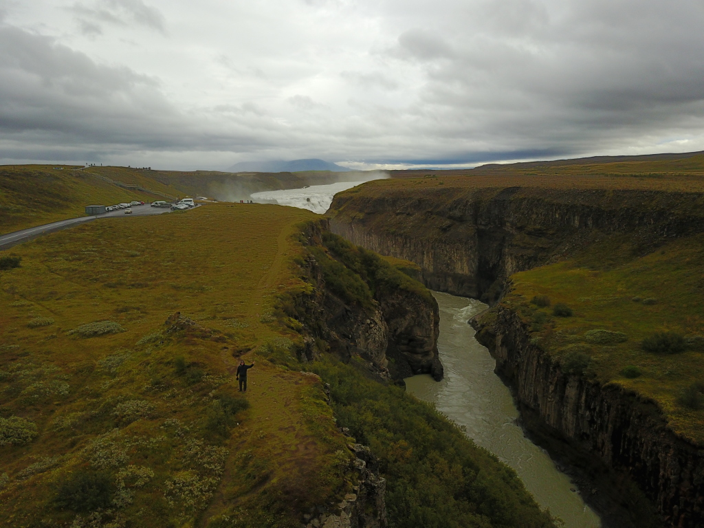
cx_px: 352
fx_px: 529
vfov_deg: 53.1
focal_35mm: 26
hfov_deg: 67.3
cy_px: 264
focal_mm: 4.73
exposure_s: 1/50
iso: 167
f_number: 2.2
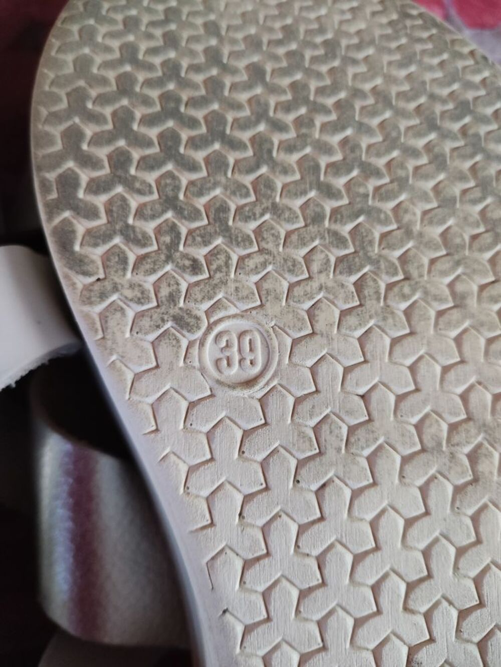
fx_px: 502
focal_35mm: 26
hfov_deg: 53.1
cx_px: 250
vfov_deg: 67.3
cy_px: 334
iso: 869
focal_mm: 4.74
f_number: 1.79
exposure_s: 1/50
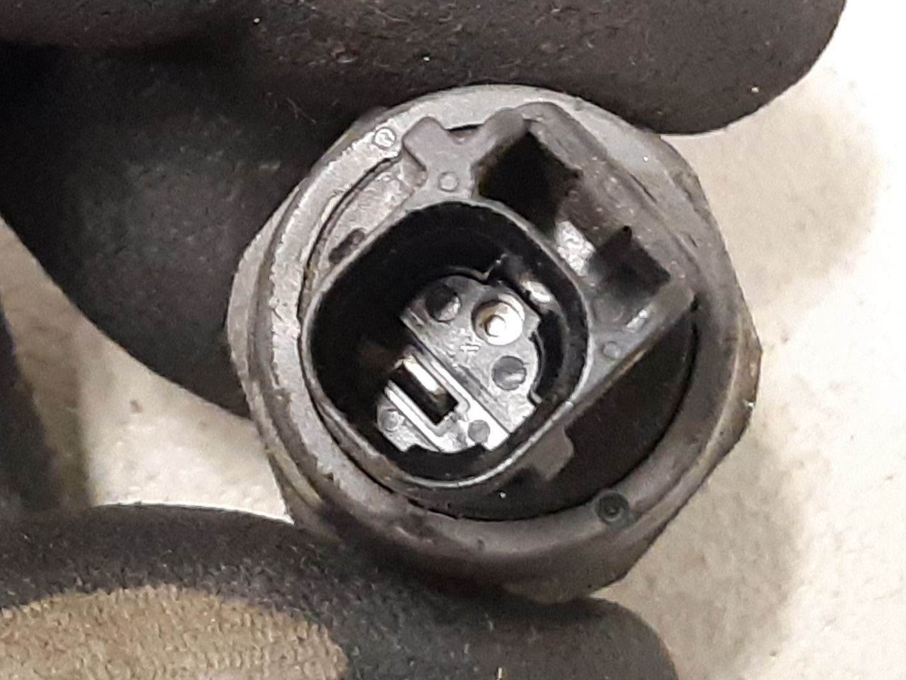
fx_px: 995
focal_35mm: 38
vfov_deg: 37.7
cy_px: 362
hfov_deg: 48.4
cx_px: 329
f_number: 1.7
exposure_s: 1/25
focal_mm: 3.93
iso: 500
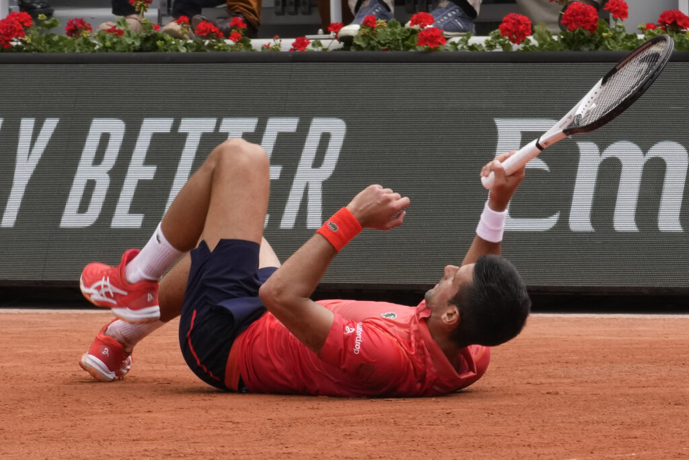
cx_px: 344
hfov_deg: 8.0
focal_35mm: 256
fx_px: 4900
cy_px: 230
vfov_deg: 5.4
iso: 800
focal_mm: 171
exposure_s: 1/80
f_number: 18
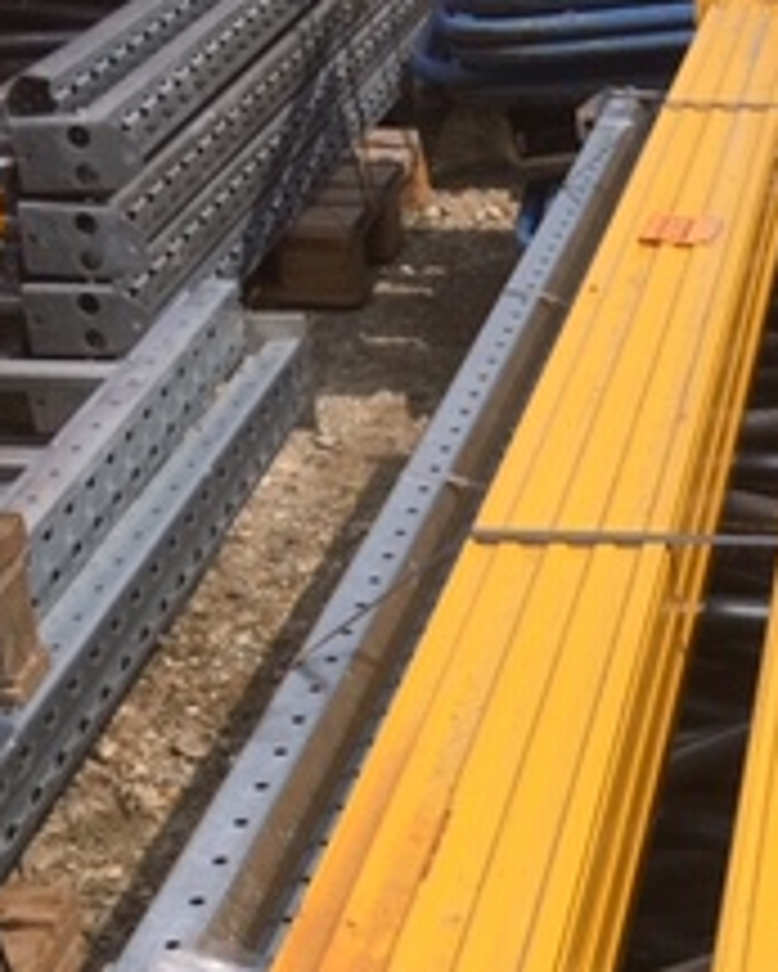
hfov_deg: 17.3
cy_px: 932
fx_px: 2416
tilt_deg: -31.4
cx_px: 985
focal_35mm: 84
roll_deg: -3.3
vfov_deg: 22.0
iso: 25
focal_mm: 4.15
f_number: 2.2
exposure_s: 1/2079
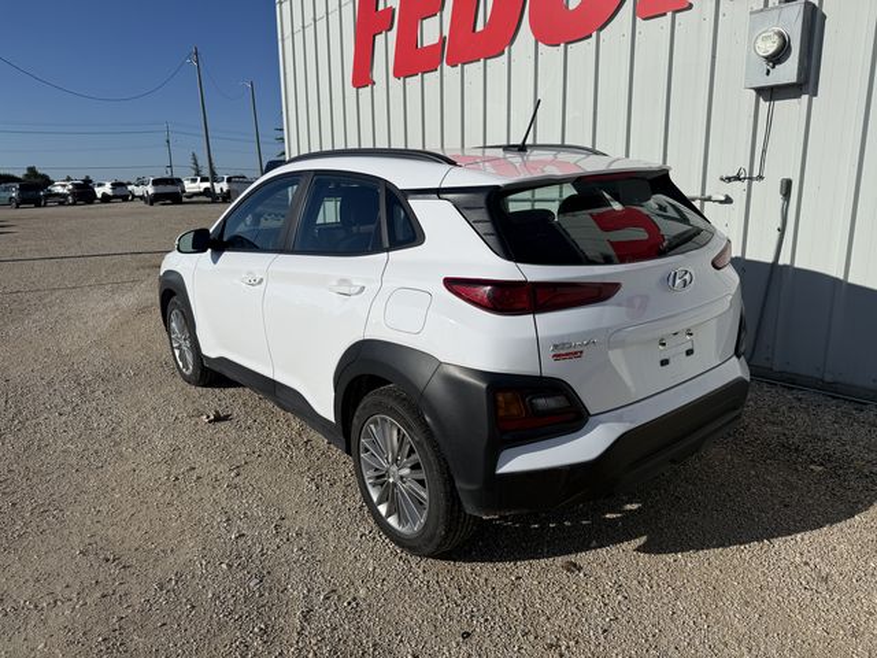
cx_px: 438
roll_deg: +0.8
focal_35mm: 24
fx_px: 608
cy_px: 329
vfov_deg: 56.8
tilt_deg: -12.2
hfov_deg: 71.6
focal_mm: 6.76
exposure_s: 1/11905
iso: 80
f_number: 1.78
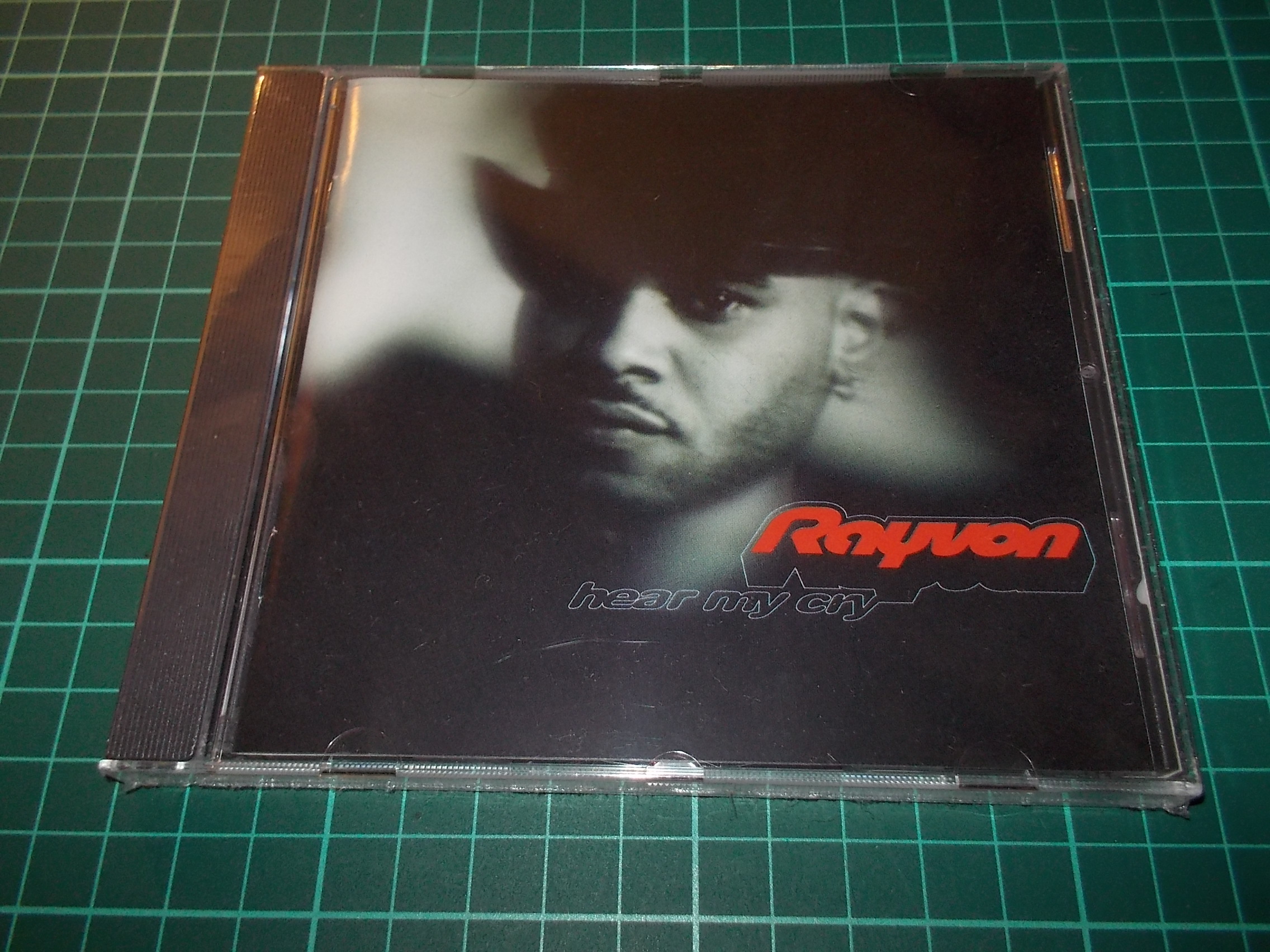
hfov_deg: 61.7
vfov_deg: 48.2
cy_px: 476
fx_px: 1064
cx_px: 635
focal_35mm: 29
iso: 200
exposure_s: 1/30
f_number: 3.3
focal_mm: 4.1
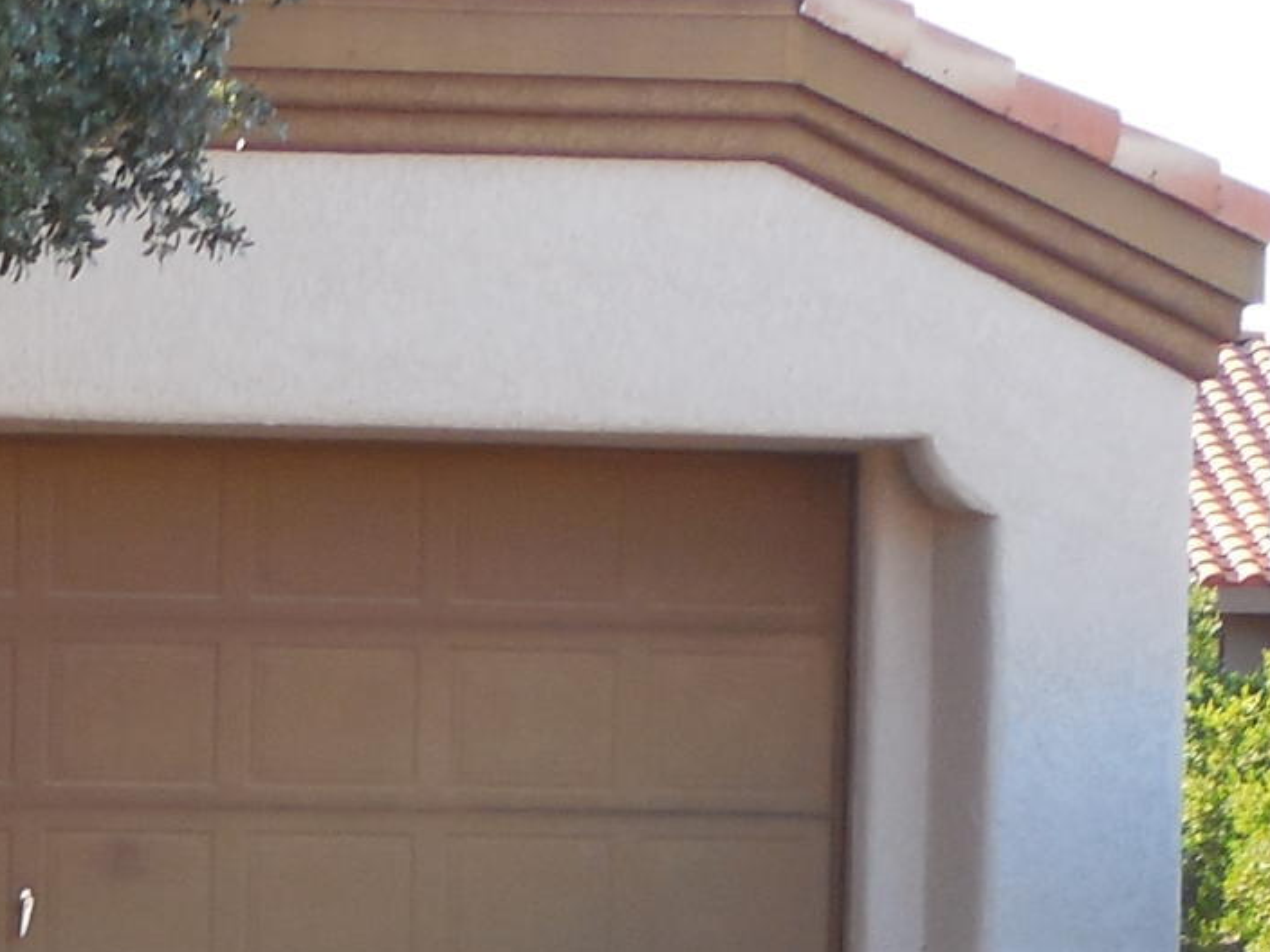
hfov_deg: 9.8
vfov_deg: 7.4
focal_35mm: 196
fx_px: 7191
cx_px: -507
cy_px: 1473
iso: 125
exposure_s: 1/160
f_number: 3.8
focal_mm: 8.2
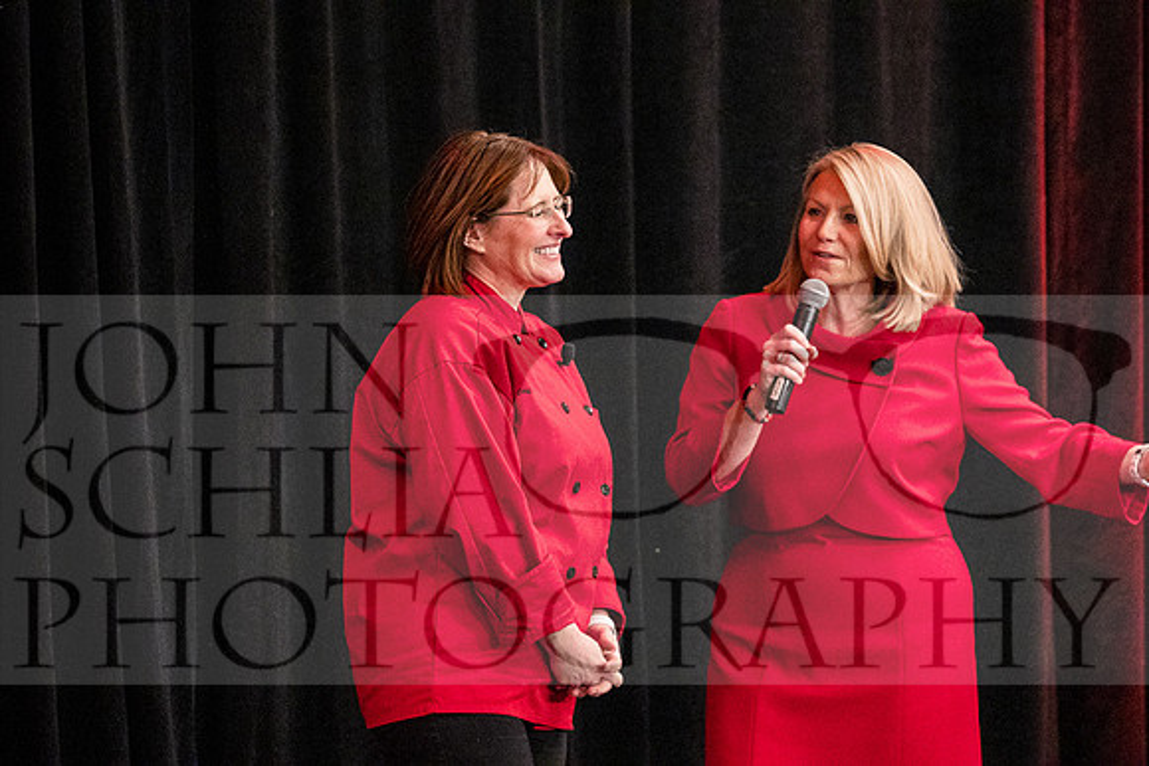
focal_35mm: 300
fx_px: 9577
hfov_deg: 6.9
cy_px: 383
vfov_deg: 4.6
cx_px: 574
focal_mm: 200
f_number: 4
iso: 6400
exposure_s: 1/100
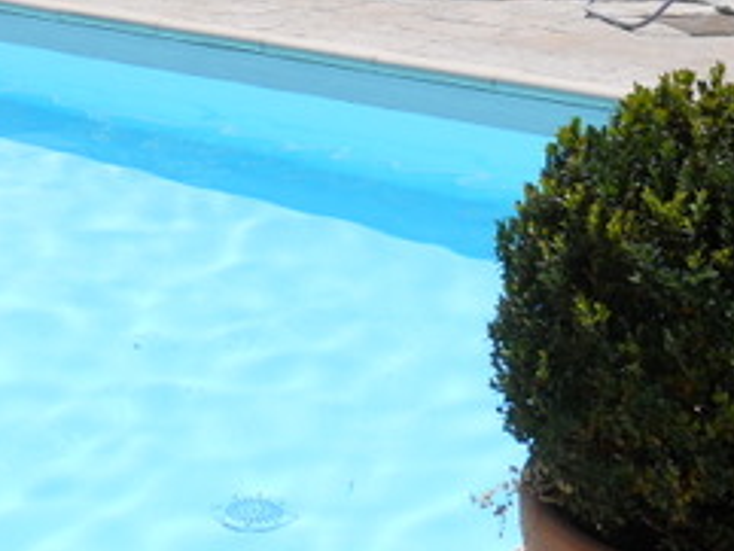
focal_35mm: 93
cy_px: -143
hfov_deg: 21.0
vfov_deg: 15.2
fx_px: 1973
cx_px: 256
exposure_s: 1/500
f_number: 5.4
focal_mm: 5
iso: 80
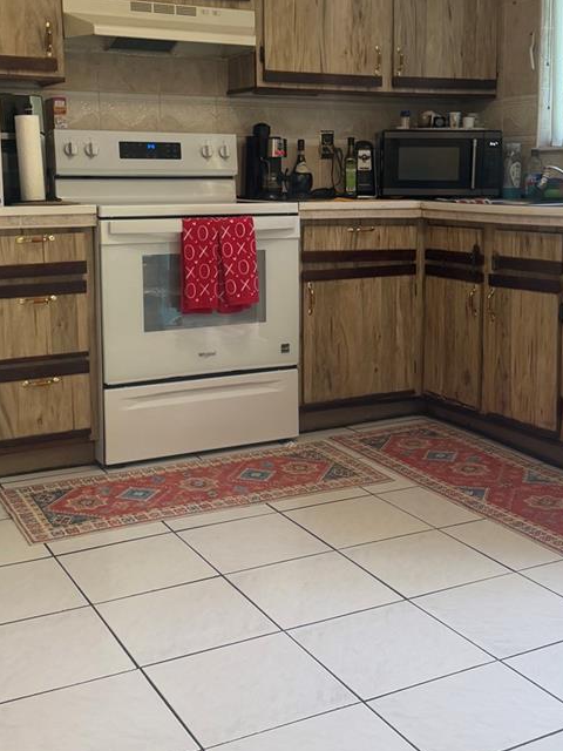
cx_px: 299
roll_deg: -1.0
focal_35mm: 45
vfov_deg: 41.8
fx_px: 976
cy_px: 289
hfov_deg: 32.2
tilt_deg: -7.3
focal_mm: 6.76
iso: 200
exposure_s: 1/112
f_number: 1.78
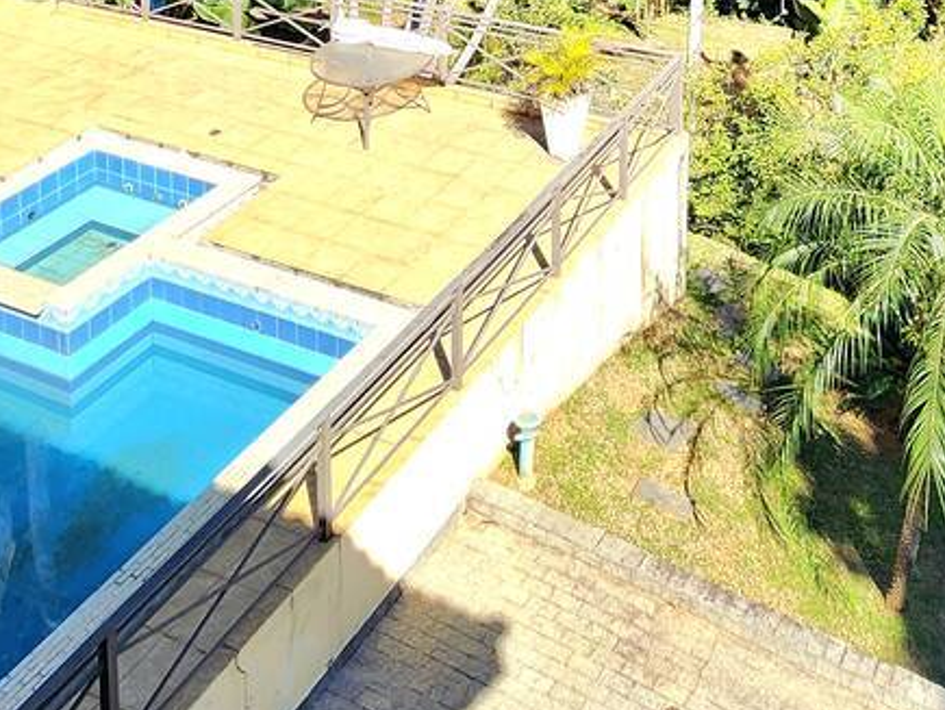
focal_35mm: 43
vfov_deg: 25.2
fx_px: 1175
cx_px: 780
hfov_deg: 41.6
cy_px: -365
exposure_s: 1/714
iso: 50
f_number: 2.2
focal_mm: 2.2
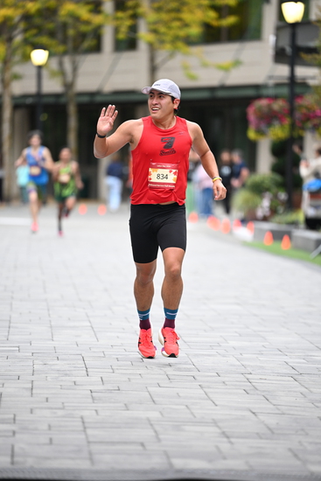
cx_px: 160
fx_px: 2673
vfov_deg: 10.3
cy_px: 240
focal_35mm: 200
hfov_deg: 6.9
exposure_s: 1/800
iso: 1600
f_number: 2.8
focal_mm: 200
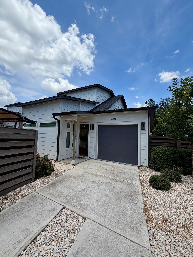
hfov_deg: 85.7
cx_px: 96
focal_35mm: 14
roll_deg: -1.9
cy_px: 128
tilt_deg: +3.6
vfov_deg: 102.1
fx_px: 104
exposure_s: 1/942
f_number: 2.2
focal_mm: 2.22
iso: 20
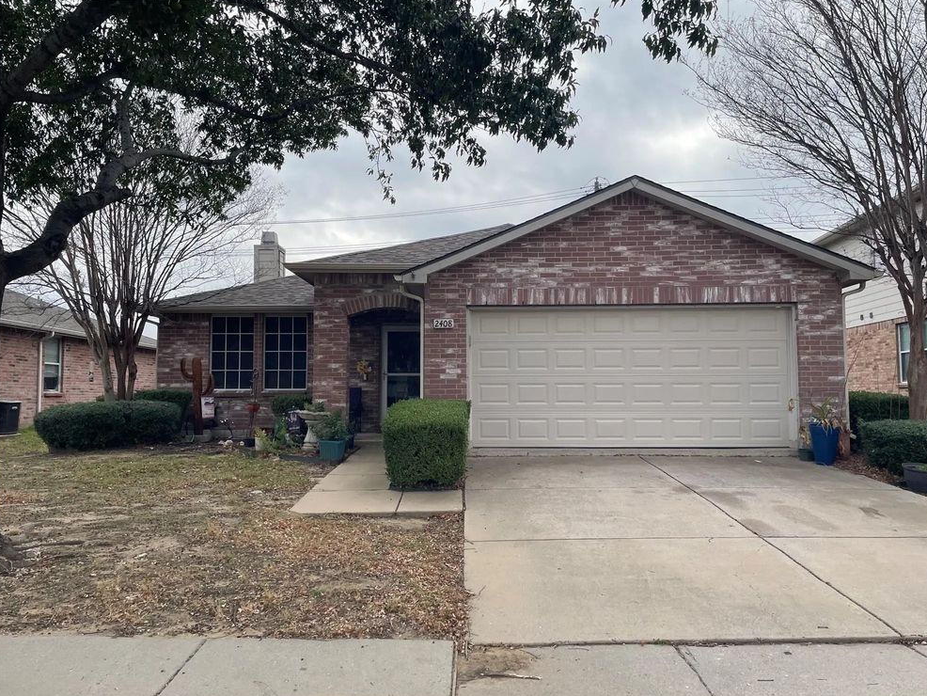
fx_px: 723
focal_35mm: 27
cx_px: 460
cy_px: 358
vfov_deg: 51.4
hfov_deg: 65.3
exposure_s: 1/1984
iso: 32
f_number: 1.6
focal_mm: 4.2
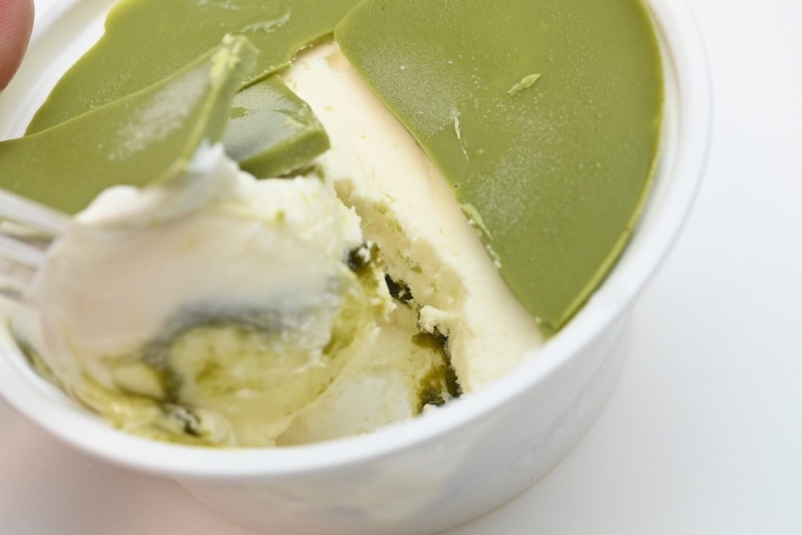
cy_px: 268
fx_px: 1337
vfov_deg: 22.6
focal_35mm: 60
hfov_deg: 33.4
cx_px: 401
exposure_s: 1/200
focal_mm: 60
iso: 6400
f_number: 13
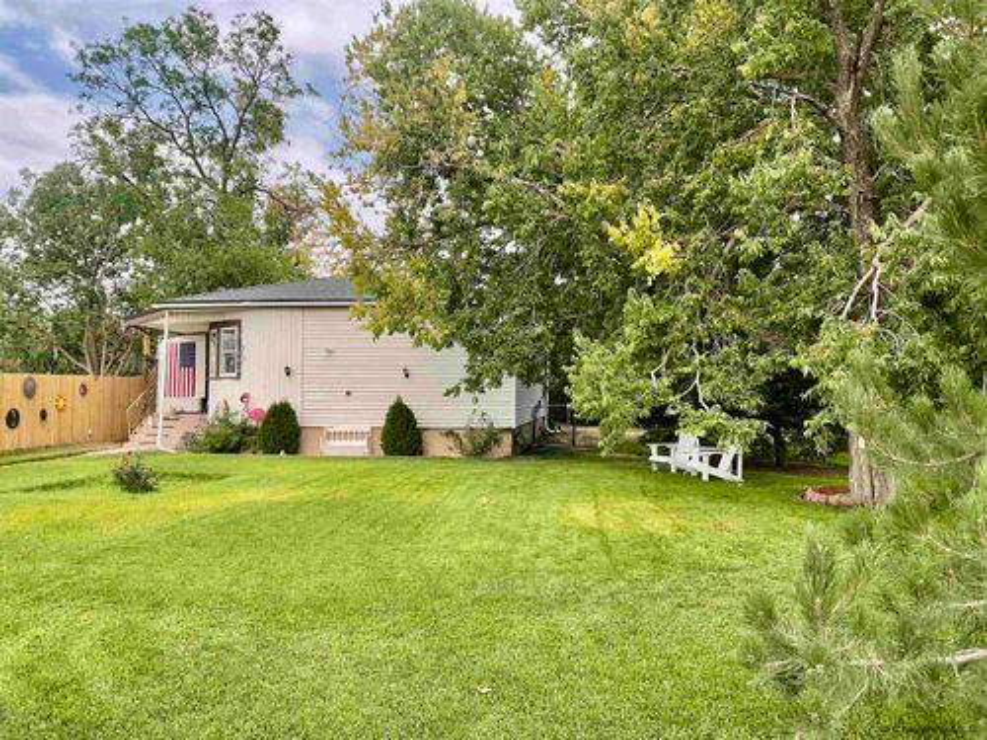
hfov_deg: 61.7
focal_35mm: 29
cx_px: 494
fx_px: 827
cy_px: 370
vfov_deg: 48.2
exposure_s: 1/580
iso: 16
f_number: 1.8
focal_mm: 3
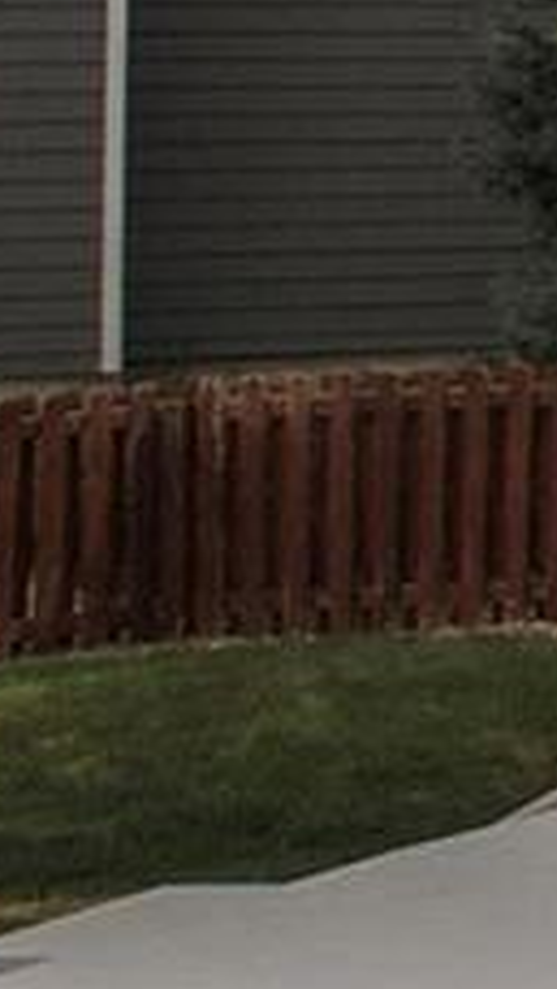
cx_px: 3182
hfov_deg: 5.1
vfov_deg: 12.8
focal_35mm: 161
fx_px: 4223
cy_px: -397
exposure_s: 1/350
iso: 120
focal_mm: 8.4
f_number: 2.8
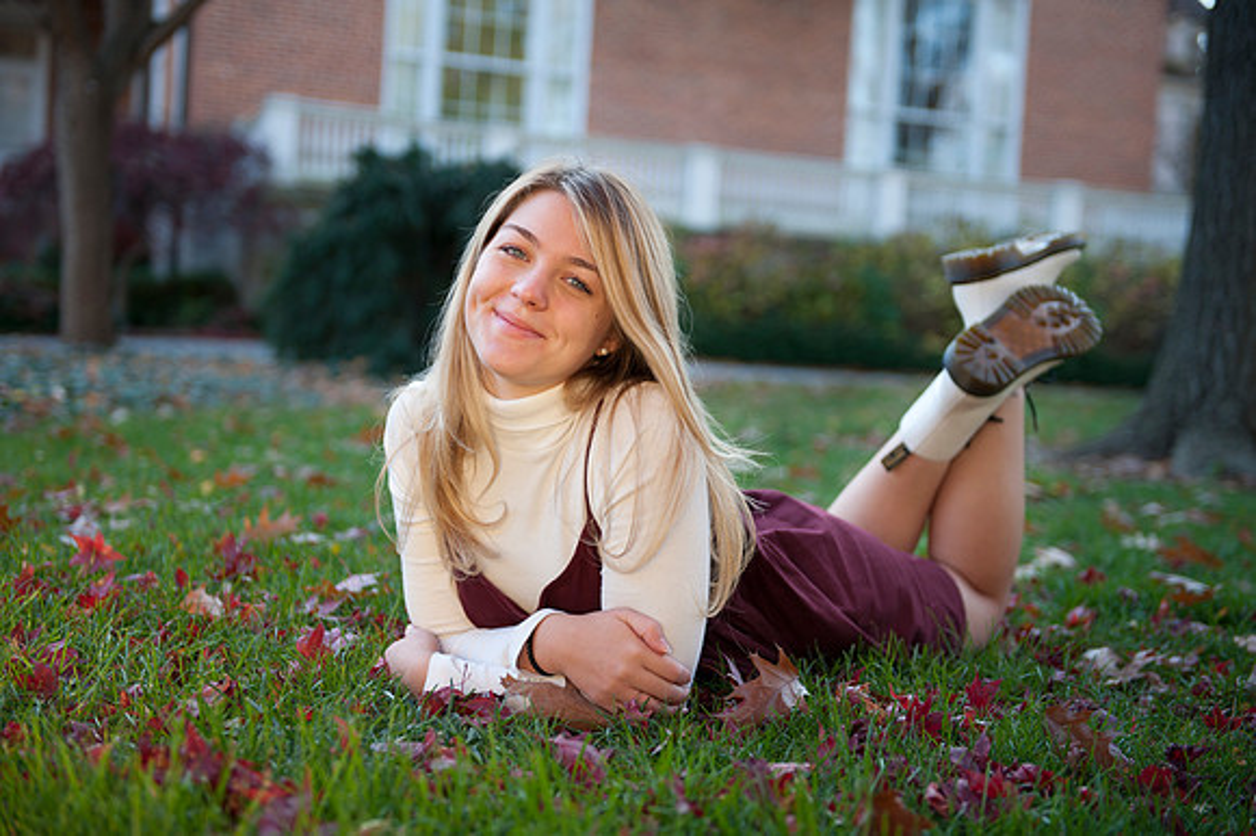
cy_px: 418
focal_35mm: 56
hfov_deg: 35.7
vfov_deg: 24.2
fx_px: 1953
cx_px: 628
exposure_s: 1/200
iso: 100
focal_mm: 56
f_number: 2.8
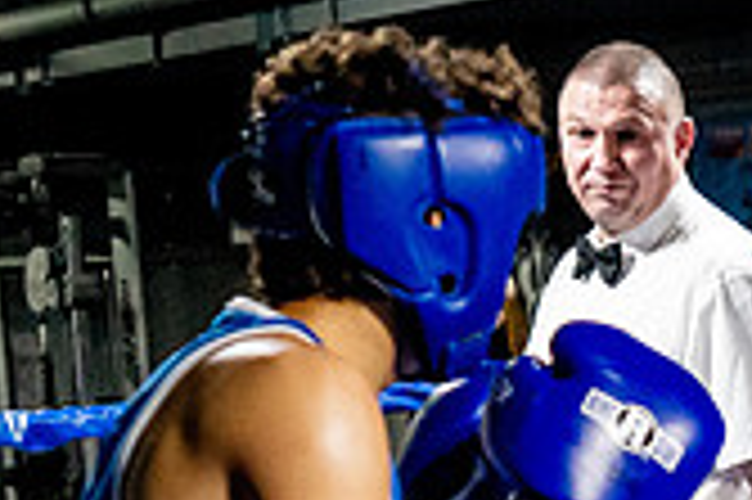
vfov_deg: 7.5
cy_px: 705
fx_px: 3777
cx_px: 1000
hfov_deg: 11.1
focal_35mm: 181
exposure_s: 1/800
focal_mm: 35
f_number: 2.8
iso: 5000
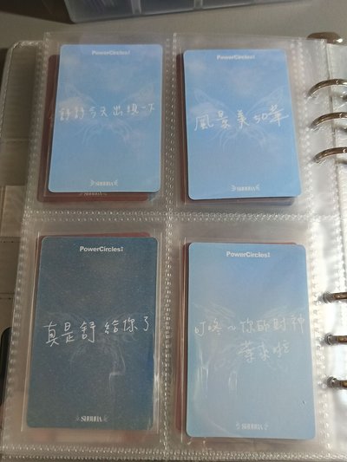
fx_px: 428
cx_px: 174
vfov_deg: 56.8
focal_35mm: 32
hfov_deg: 44.2
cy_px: 231
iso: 1000
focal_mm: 5.24
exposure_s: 1/100
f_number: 1.75
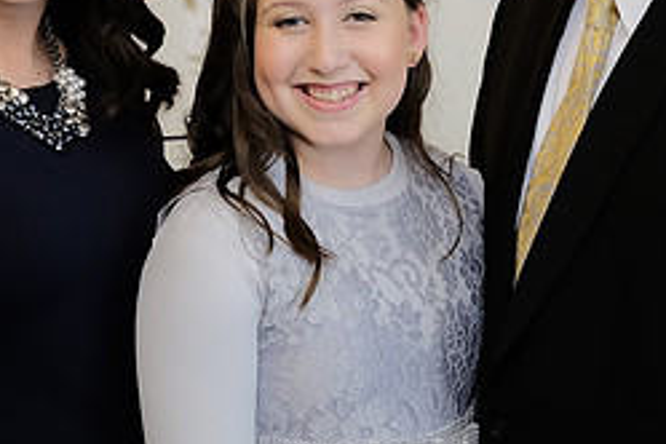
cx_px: 342
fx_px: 2072
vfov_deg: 12.1
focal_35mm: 112
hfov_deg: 18.3
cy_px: 28
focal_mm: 32
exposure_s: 1/180
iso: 640
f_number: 1.8
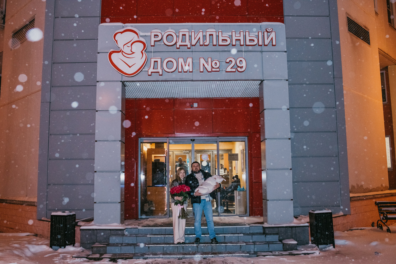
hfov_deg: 54.4
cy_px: 132
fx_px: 385
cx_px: 198
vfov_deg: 37.9
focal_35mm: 35
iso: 1600
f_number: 4.5
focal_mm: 35
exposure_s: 1/160
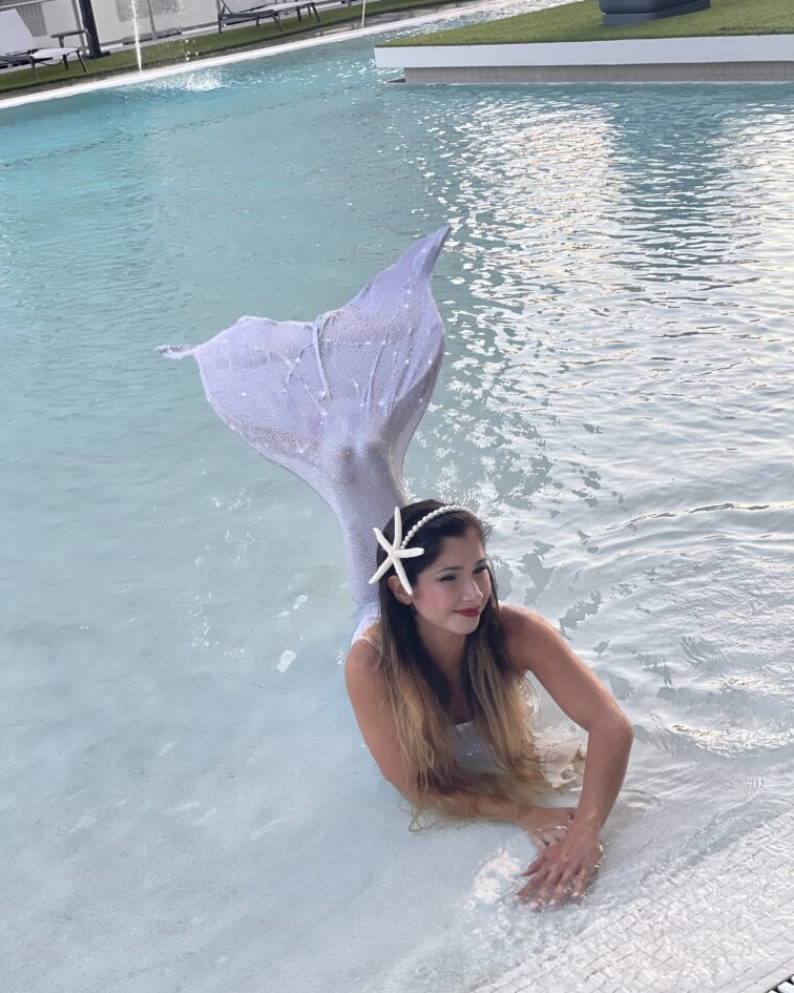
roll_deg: +8.9
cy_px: 527
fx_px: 1616
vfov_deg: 34.1
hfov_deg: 27.6
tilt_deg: -21.0
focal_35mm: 55
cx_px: 393
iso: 40
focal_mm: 6
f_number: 2
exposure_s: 1/120
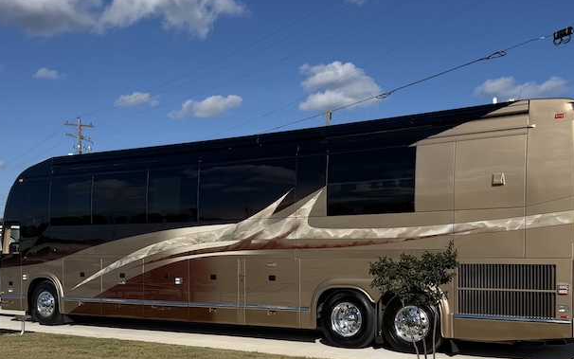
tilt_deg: -2.6
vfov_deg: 30.1
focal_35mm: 42
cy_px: 268
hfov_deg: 47.2
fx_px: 657
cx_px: 307
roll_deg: +1.1
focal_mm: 6.76
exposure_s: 1/9091
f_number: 1.78
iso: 80
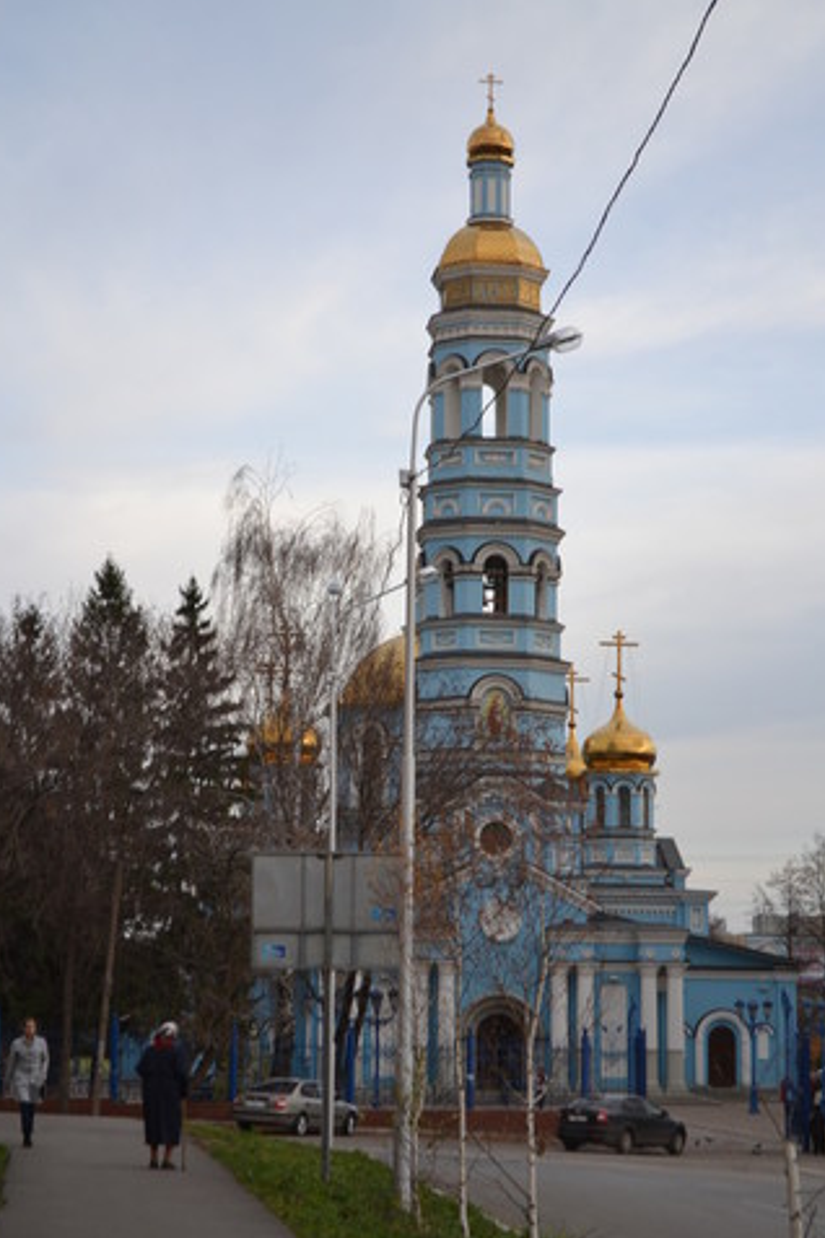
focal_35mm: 87
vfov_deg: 23.5
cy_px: 628
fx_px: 2974
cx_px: 416
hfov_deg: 15.8
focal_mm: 55
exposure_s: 1/200
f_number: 6.3
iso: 100
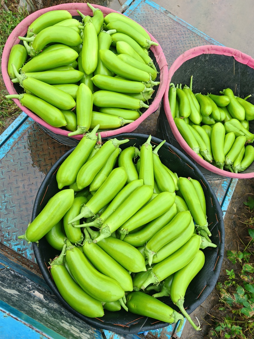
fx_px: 235
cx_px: 127
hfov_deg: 56.8
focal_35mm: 24
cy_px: 170
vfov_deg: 71.6
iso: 50
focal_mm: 6.67
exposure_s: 1/240
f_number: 1.9
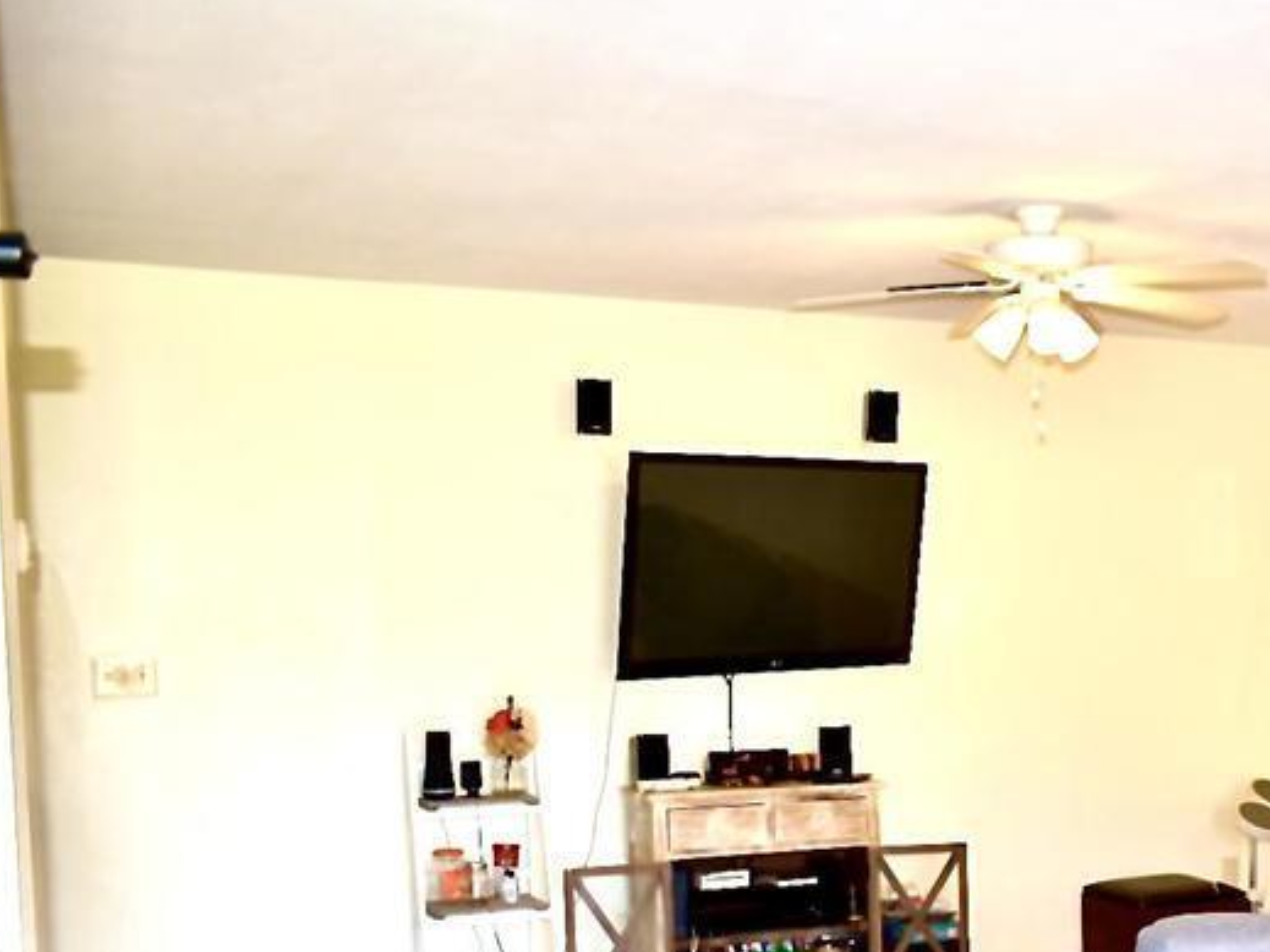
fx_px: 1761
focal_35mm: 48
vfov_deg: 29.7
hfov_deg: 37.5
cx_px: 1099
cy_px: 734
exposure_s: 1/40
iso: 200
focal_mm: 18
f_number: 3.5
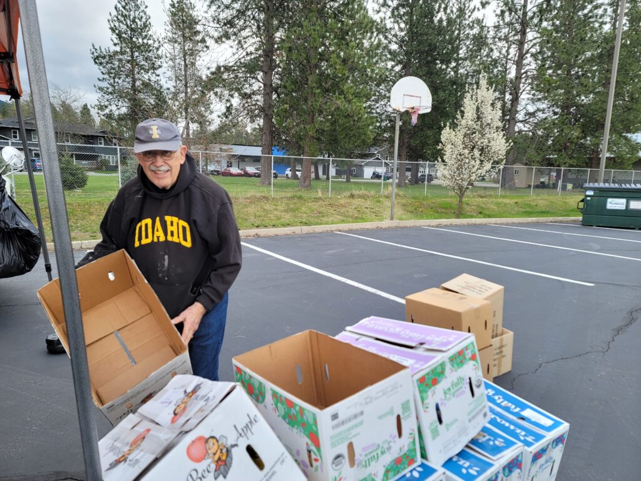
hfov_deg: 69.4
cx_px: 320
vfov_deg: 54.9
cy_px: 240
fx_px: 463
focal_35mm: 25
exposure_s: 1/176
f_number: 1.8
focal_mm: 7
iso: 20
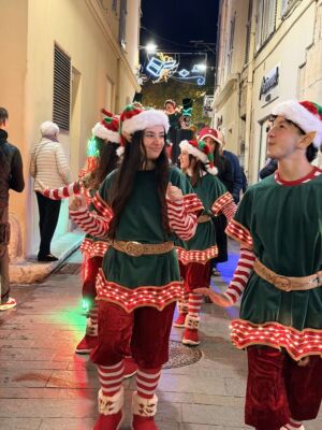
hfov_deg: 30.3
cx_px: 161
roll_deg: -2.4
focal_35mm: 48
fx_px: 595
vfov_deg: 39.7
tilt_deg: -5.4
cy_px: 215
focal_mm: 6.76
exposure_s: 1/33
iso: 400
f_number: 1.78
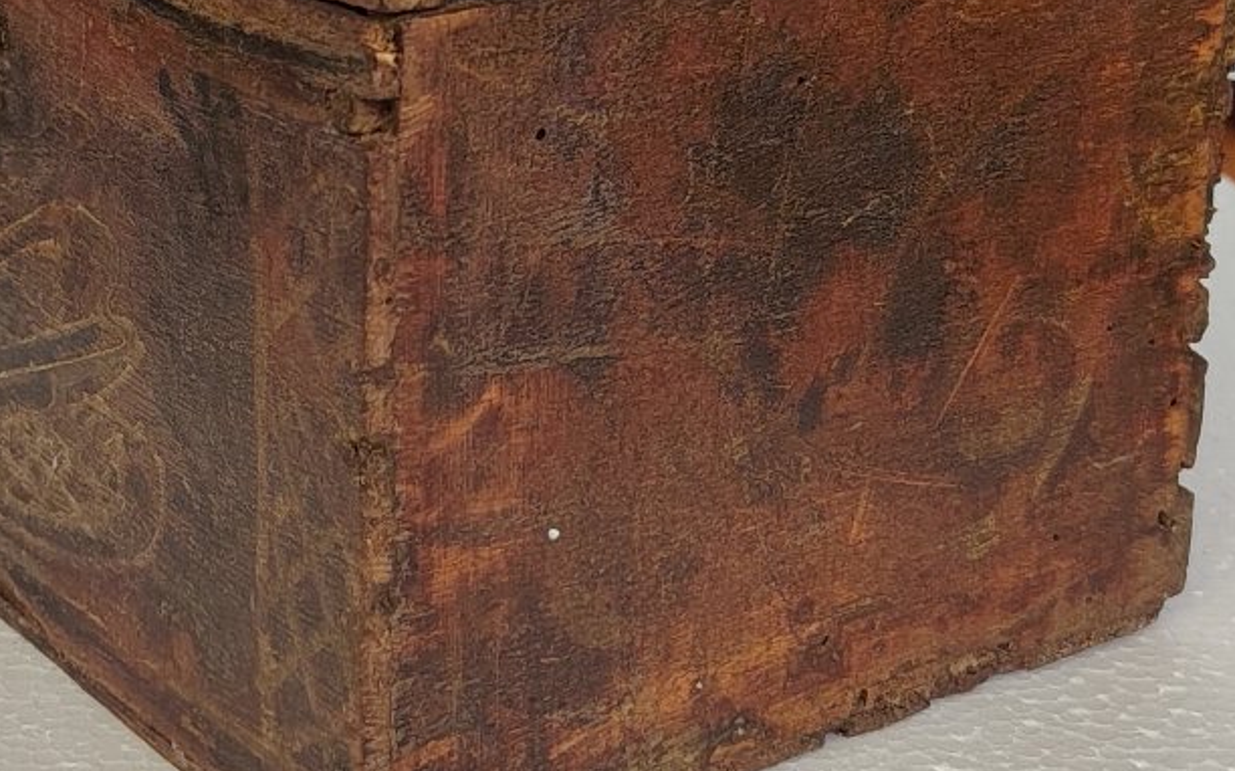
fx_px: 2658
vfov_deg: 16.4
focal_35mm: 79
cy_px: 145
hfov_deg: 25.9
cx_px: 351
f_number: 1.75
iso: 309
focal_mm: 5.25
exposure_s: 1/33.3
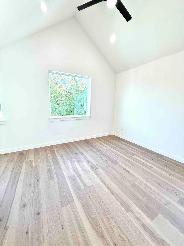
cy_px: 123
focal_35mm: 14
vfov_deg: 102.1
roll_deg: -1.3
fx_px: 99
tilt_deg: -10.4
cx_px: 92
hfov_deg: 85.7
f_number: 2.2
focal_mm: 2.22
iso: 80
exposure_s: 1/120
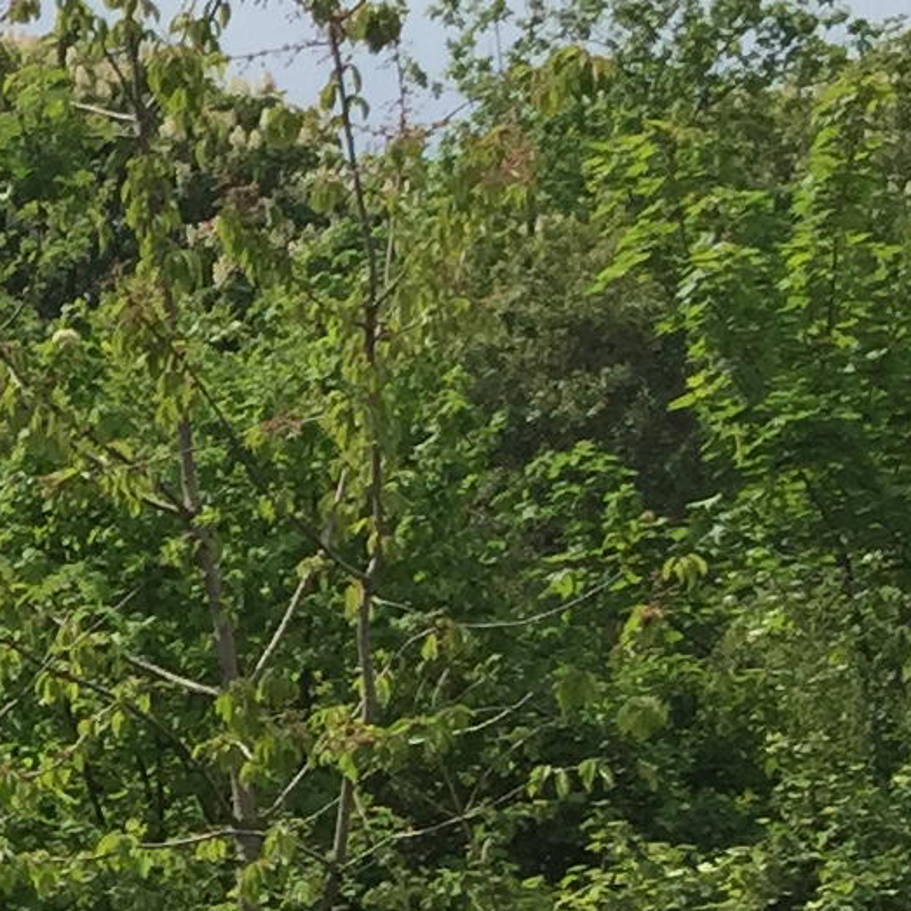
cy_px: 1296
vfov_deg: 10.6
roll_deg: +0.7
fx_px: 4764
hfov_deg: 9.9
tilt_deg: +0.6
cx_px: -1106
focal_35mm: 160
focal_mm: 4.15
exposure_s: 1/2083
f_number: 2.2
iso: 32
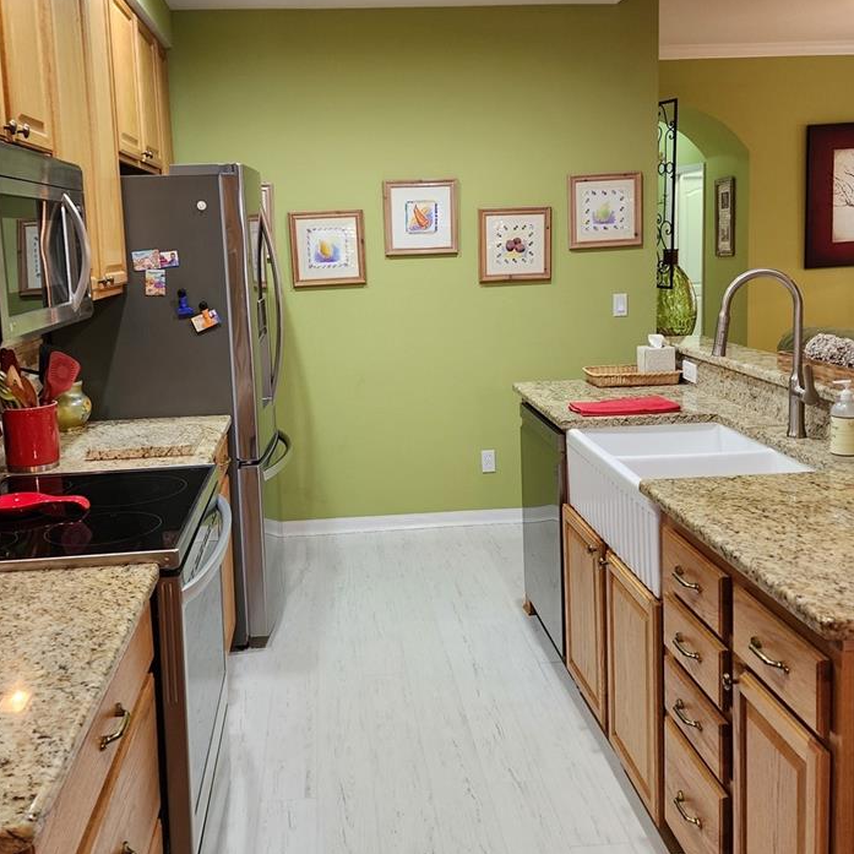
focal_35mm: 35
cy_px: 376
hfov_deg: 47.2
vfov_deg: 47.1
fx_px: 977
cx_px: 407
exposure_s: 1/120
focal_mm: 6.4
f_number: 1.8
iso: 400
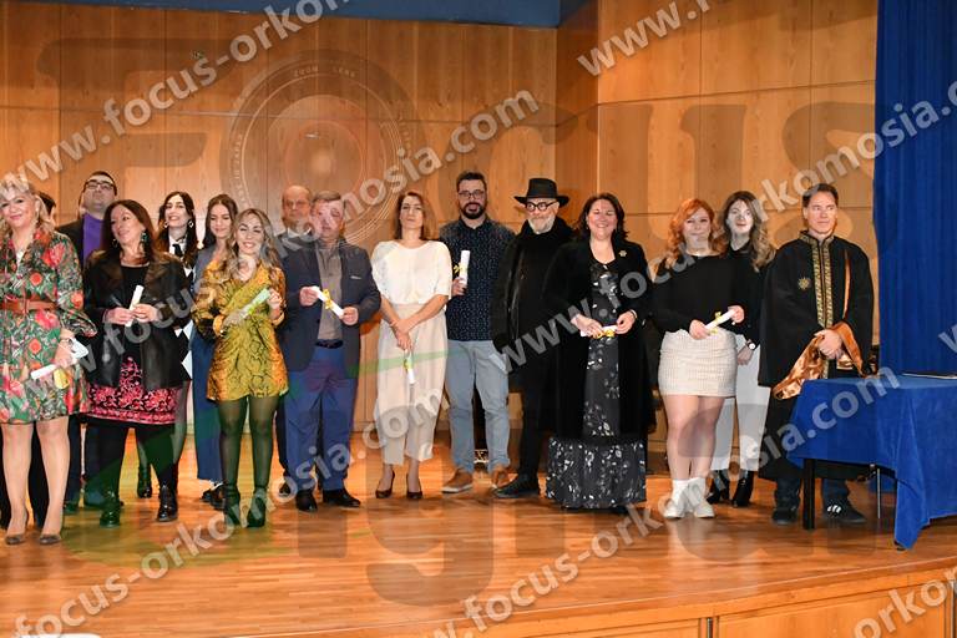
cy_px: 319
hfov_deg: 43.6
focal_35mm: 45
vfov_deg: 29.9
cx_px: 478
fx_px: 1196
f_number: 6.3
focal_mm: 30
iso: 10000
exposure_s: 1/160
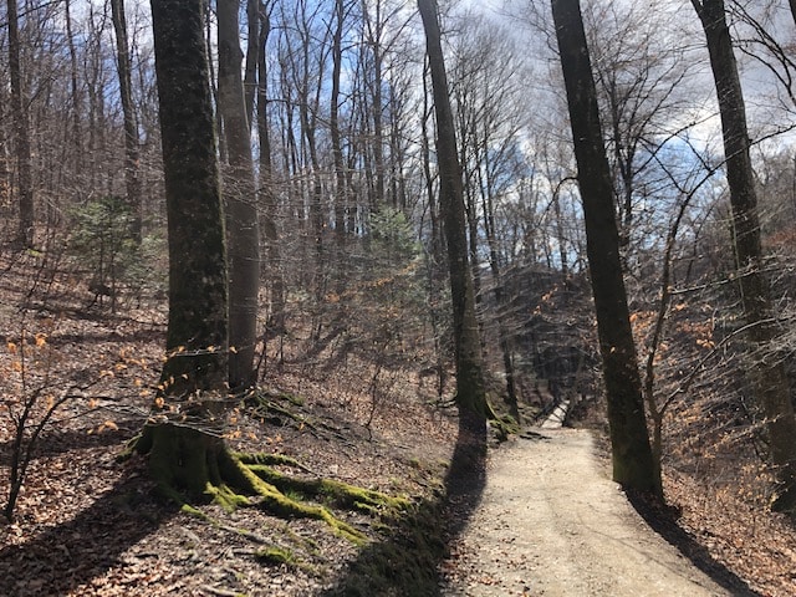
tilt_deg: +4.4
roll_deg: +8.0
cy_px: 298
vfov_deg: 49.7
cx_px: 398
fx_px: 644
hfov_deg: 63.4
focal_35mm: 28
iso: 20
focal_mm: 4
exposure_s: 1/736
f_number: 1.8
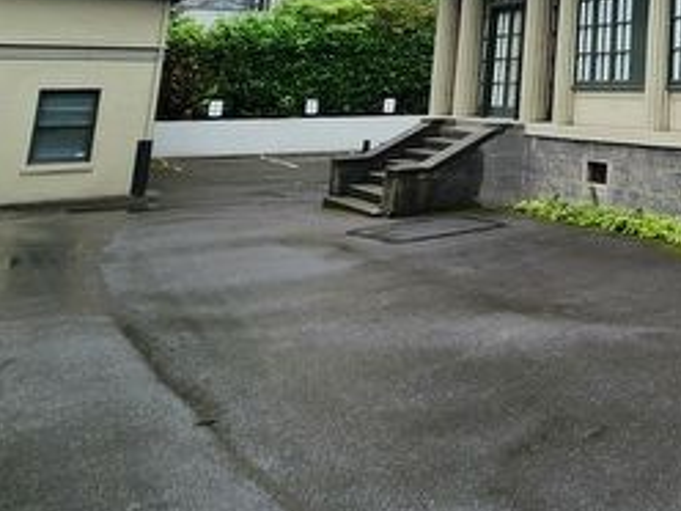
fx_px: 826
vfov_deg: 29.7
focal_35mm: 42
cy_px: -93
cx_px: 873
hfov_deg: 33.5
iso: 50
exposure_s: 1/151
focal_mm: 2.2
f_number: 2.2
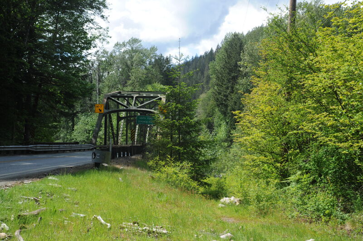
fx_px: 463
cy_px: 120
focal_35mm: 46
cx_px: 182
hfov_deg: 42.8
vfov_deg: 29.2
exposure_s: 1/160
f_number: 11
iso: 200
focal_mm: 46
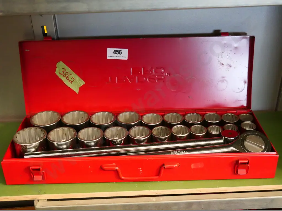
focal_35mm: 44
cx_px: 141
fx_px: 358
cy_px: 106
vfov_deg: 32.9
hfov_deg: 42.9
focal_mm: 22
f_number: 4.2
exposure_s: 1/400
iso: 6400
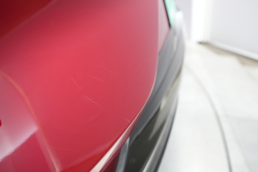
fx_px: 201
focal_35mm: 28
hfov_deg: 65.5
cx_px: 129
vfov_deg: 46.4
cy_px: 86
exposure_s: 1/125
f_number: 5
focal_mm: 28
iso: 6400
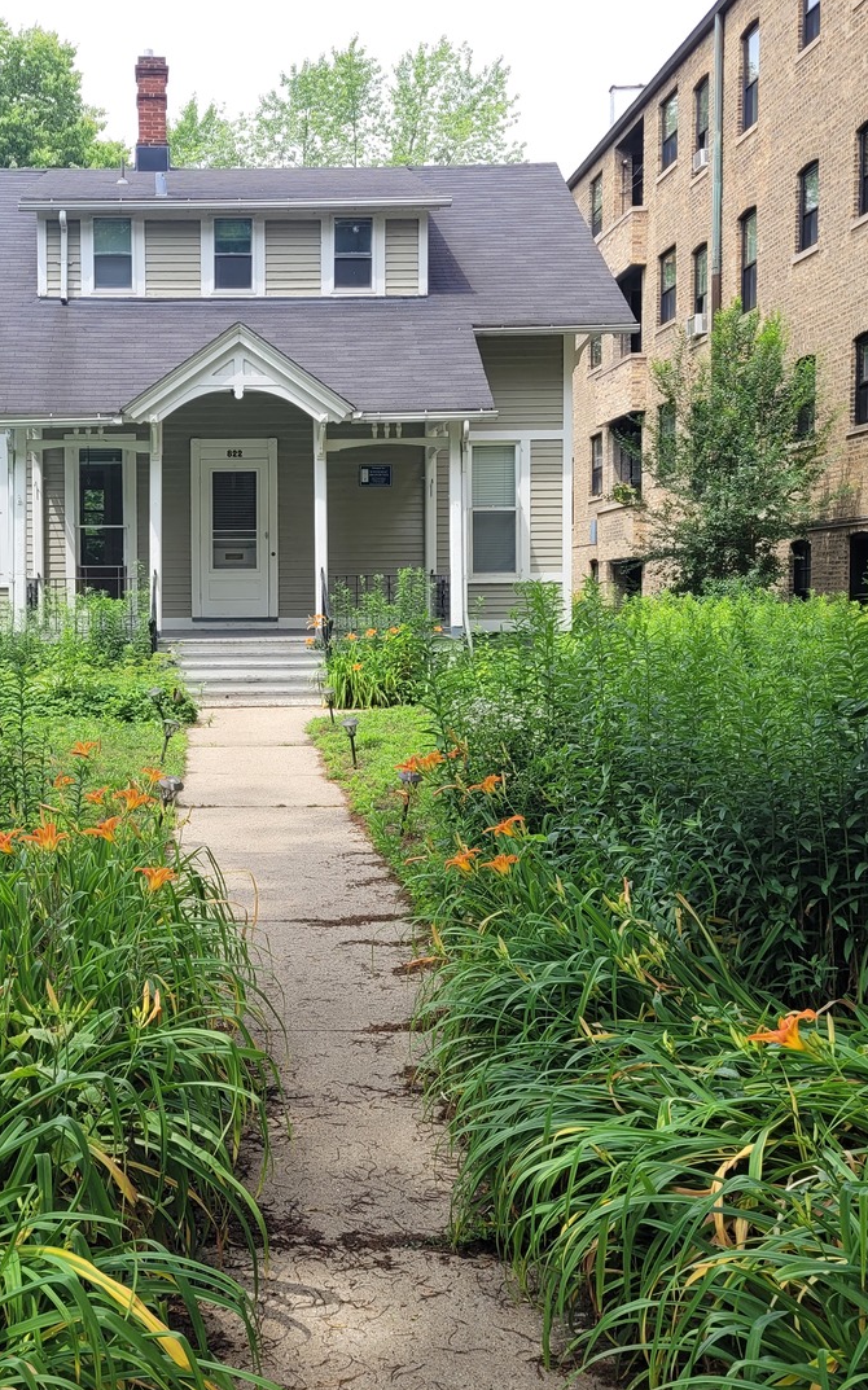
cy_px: 696
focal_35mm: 37
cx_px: 246
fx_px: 1401
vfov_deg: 52.8
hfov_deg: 33.9
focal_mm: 5.4
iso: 40
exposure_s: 1/829
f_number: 1.8
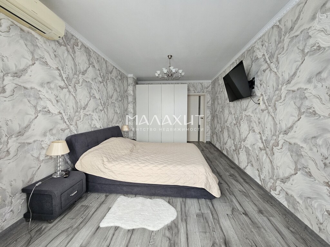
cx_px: 165
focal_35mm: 13
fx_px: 124
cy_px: 124
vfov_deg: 89.9
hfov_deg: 106.2
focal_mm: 2.2
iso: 250
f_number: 2.2
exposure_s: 1/70.8
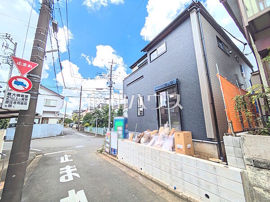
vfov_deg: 85.7
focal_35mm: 14
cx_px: 135
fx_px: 109
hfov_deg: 102.1
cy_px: 101
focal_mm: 1.83
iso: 49
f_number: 2.2
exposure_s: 1/1527
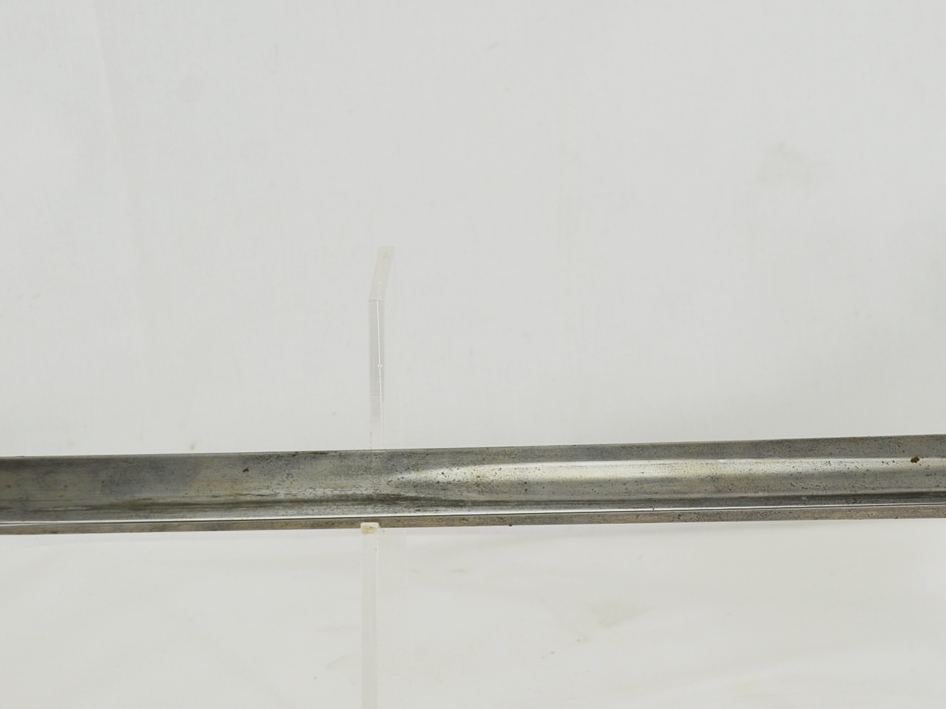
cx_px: 558
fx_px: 2401
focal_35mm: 88
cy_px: 500
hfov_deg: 22.3
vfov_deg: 16.8
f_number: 5.6
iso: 200
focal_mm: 35
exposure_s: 1/125
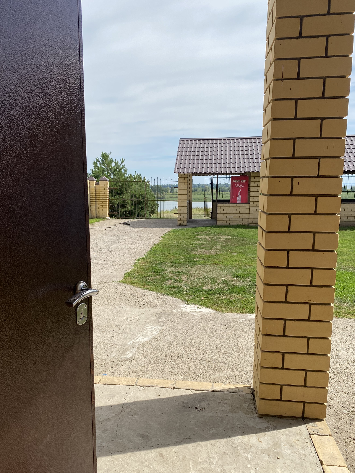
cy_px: 258
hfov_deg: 46.7
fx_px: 410
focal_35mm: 30
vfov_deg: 59.9
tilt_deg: -9.3
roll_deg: -0.6
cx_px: 152
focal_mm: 4.25
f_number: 1.8
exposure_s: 1/2688
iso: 32
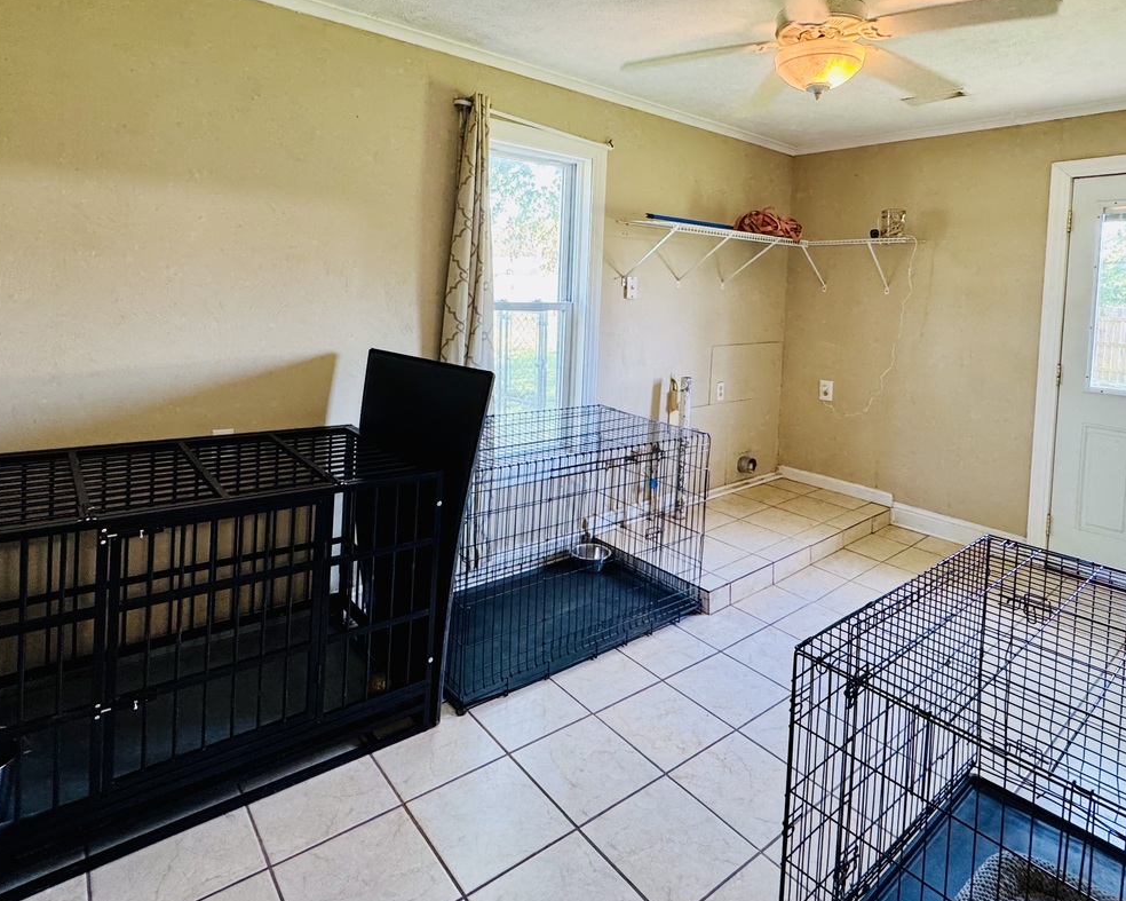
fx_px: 666
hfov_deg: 80.3
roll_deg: -2.4
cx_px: 587
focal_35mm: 20
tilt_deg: -3.2
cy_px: 318
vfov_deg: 66.7
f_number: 2.2
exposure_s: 1/60
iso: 200
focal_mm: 2.22
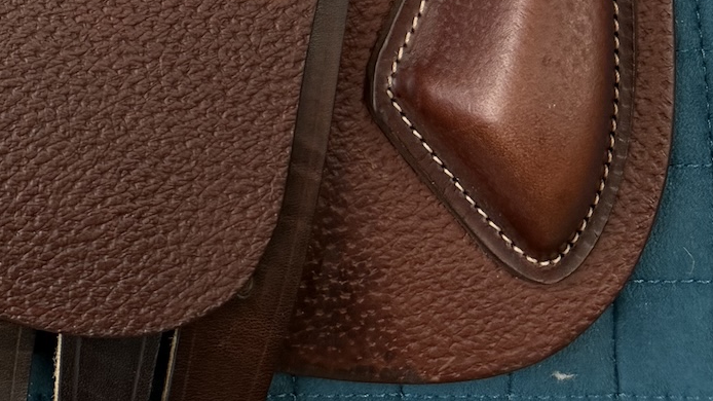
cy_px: -476
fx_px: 1437
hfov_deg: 26.1
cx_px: -35
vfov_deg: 13.1
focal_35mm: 76
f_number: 1.78
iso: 160
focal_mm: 6.76
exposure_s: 1/100
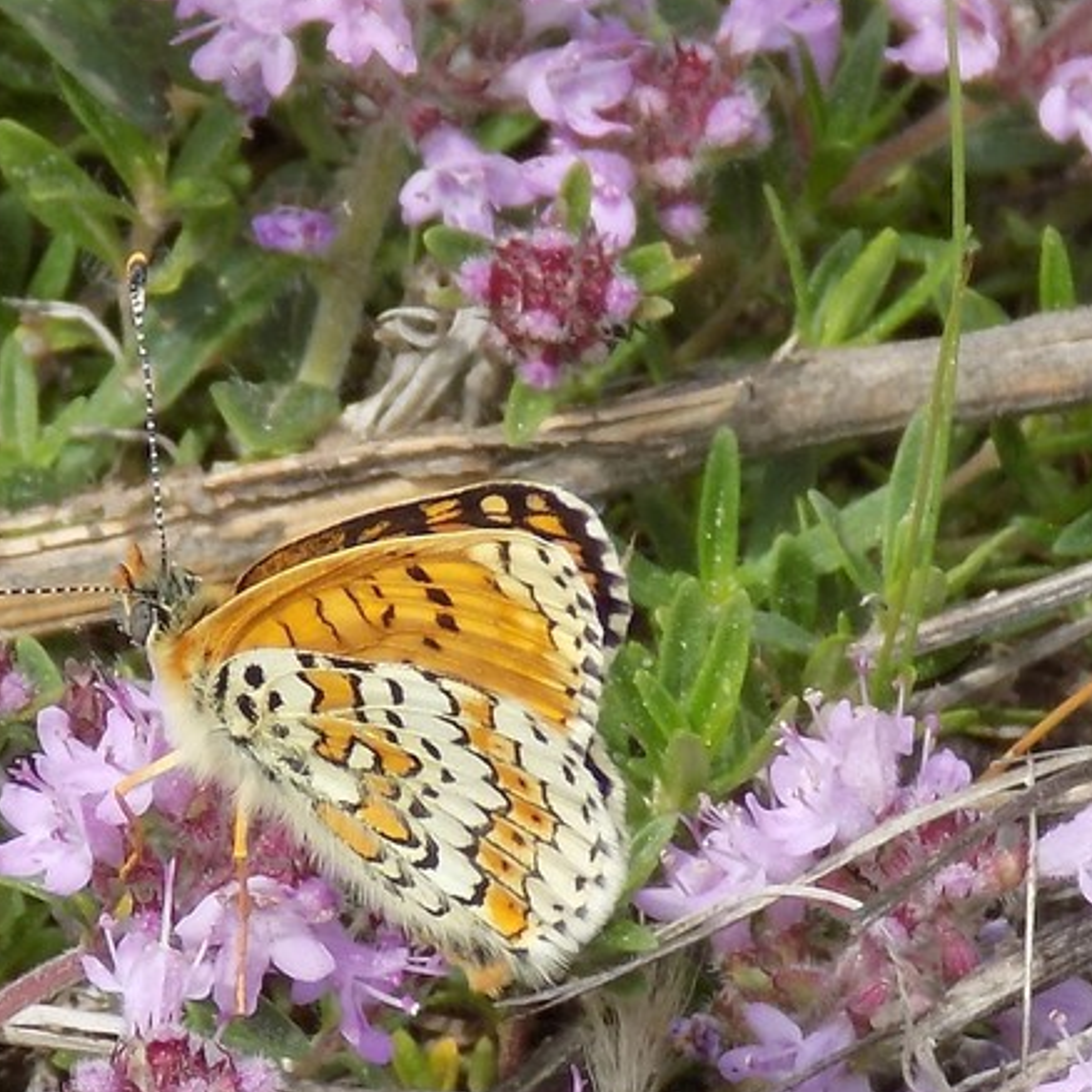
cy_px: 723
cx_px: 408
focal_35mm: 405
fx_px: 14455
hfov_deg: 4.3
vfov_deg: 4.3
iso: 80
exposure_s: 1/320
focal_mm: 41.8
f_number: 5.6
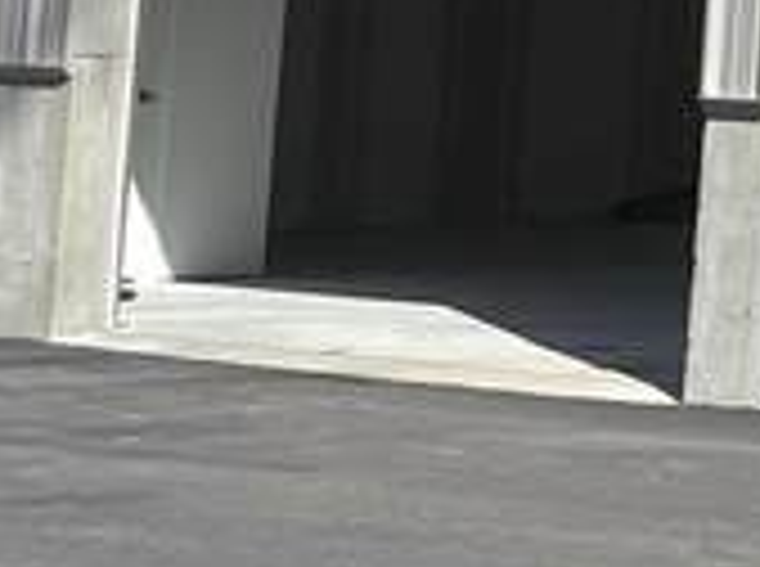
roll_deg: -1.4
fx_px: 3462
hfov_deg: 10.5
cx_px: 1902
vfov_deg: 9.1
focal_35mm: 158
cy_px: -310
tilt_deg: +6.5
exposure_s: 1/3401
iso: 32
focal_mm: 4.2
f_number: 1.6
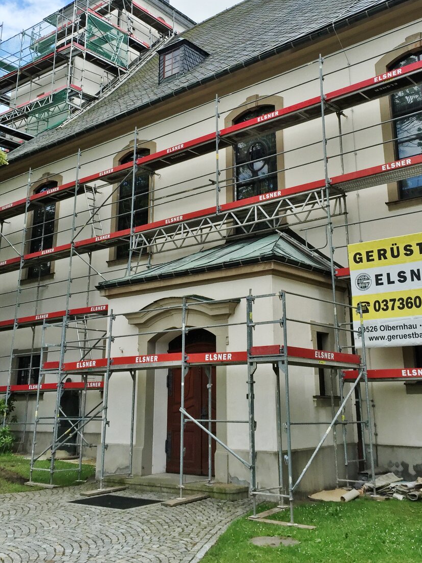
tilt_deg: +20.1
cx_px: 202
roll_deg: +1.3
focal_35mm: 39
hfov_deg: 36.8
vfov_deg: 47.1
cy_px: 188
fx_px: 634
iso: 32
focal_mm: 4.15
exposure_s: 1/1464
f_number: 2.2
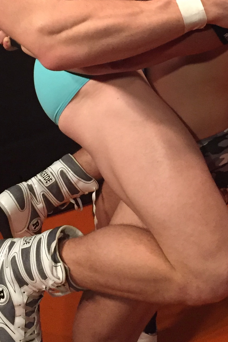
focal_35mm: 76
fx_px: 722
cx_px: 123
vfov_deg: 26.0
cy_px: 53
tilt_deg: -17.7
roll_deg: +1.0
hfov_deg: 18.0
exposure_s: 1/30
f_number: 2.2
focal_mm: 4.15
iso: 250
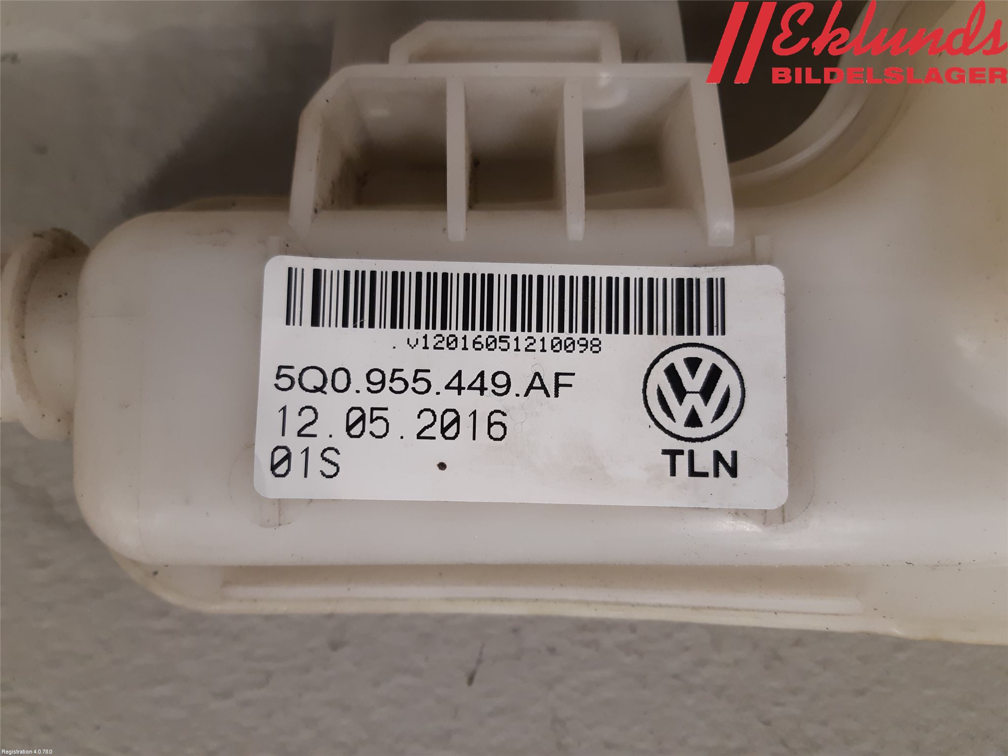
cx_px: 504
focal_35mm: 26
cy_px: 378
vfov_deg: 53.1
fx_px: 757
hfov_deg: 67.3
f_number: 1.7
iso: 125
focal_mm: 3.93
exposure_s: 1/50
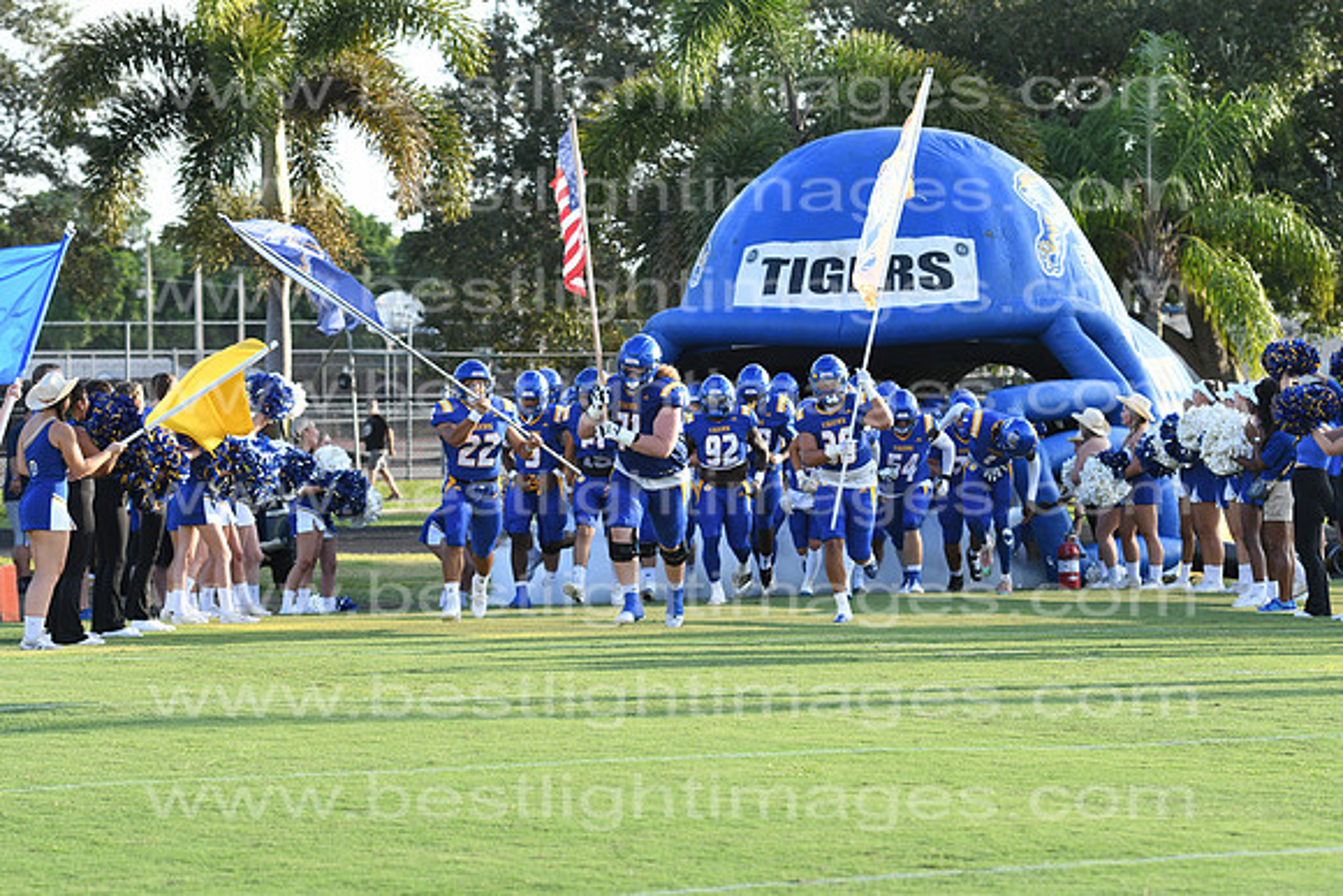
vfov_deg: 9.3
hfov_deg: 14.0
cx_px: 672
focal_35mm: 147
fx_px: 5485
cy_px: 448
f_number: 5.6
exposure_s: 1/500
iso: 280
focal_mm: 98
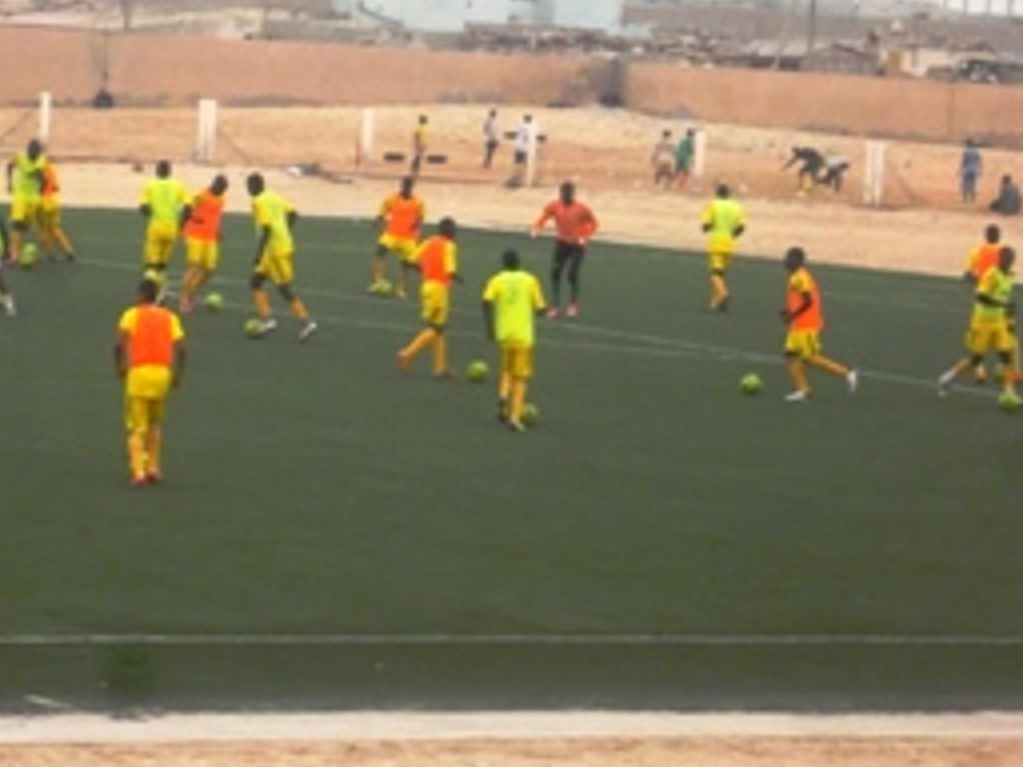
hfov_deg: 9.4
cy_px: 236
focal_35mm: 211
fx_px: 6236
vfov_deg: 7.0
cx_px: 300
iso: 320
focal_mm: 24.5
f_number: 5.9
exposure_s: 1/110
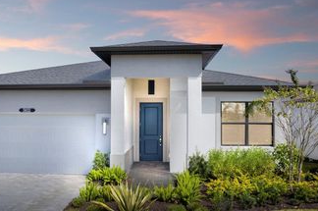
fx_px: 300
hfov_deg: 55.7
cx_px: 136
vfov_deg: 38.8
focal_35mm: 34
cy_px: 107
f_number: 2.8
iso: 130
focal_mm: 8.38
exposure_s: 1/3000
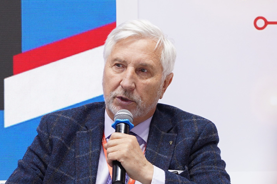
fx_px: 2867
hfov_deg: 5.5
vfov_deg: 3.7
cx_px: 124
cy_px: 170
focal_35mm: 373
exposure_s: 1/100
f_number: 3.2
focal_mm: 176
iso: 640
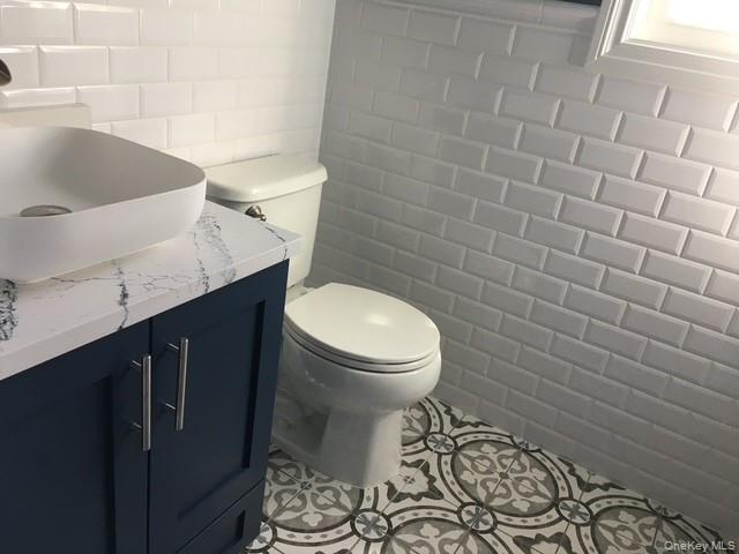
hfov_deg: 61.7
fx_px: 619
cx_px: 370
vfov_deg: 48.2
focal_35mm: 29
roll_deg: -9.2
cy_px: 277
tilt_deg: -22.6
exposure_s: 1/30
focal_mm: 4.15
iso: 50
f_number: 2.2
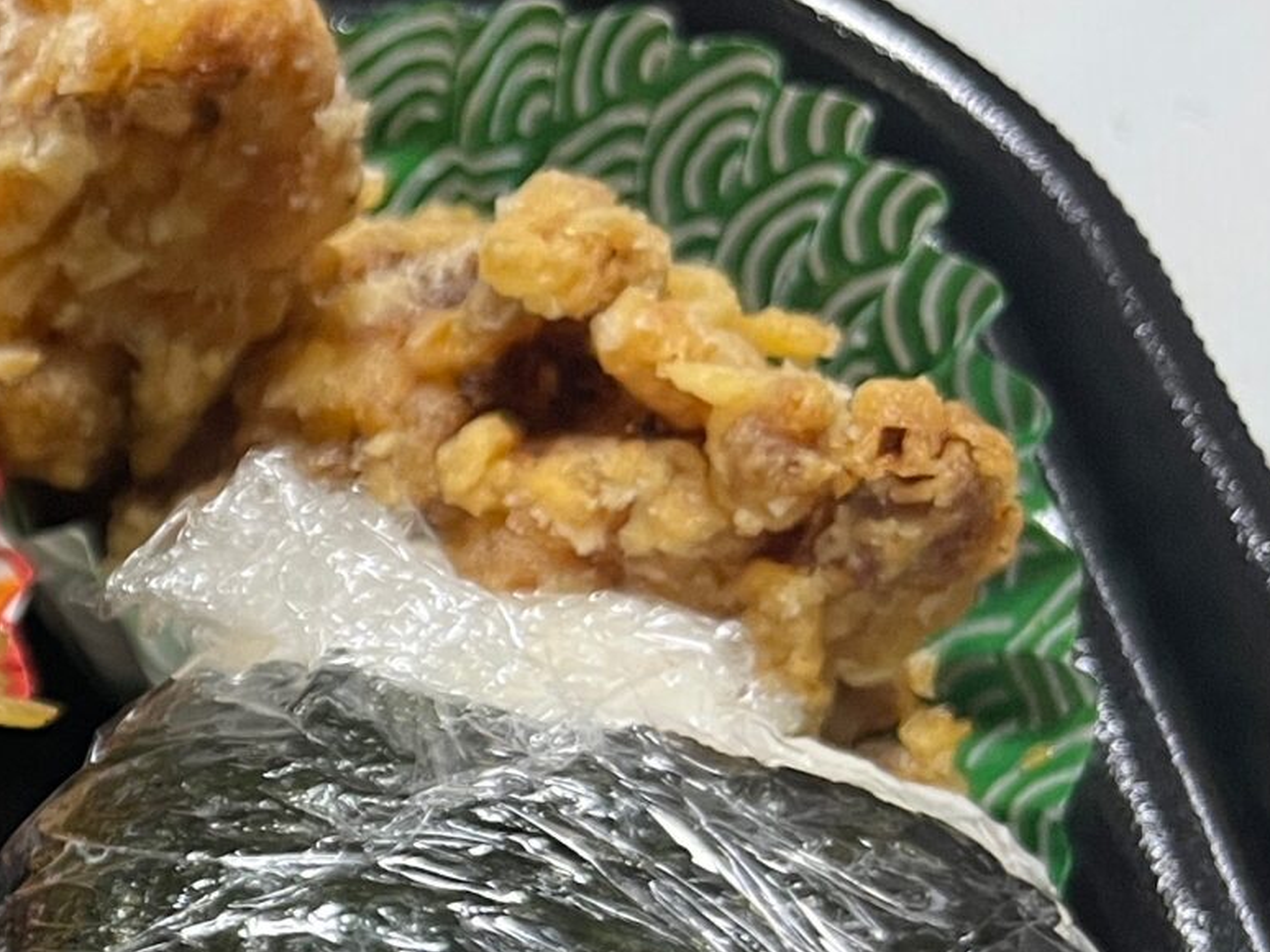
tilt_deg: -56.0
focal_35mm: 86
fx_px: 3154
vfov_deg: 16.6
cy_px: 1047
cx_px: -729
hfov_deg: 19.4
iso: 160
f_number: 1.6
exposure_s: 1/50
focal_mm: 5.1
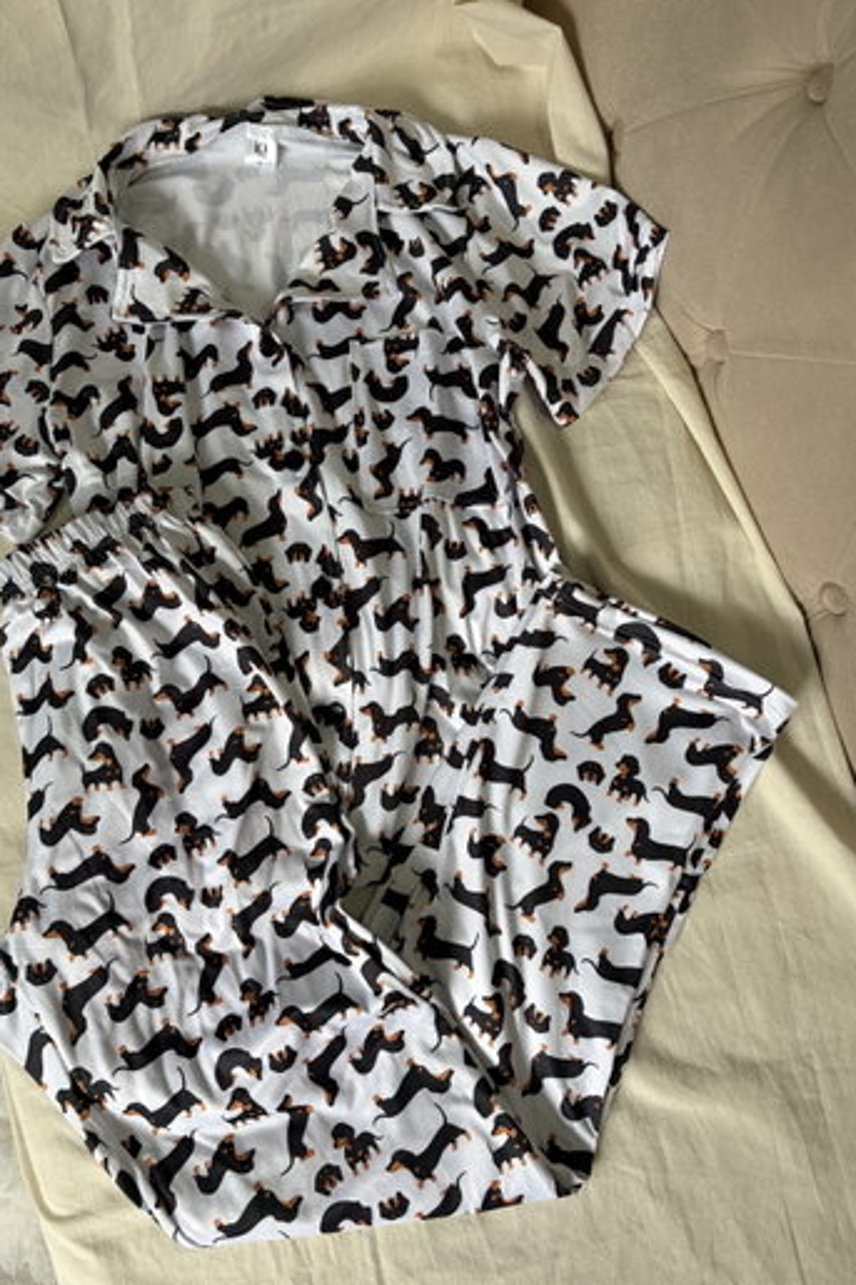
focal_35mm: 28
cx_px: 374
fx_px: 999
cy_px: 628
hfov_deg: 46.3
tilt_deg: -79.3
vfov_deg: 65.5
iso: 50
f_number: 1.6
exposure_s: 1/122
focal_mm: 5.96
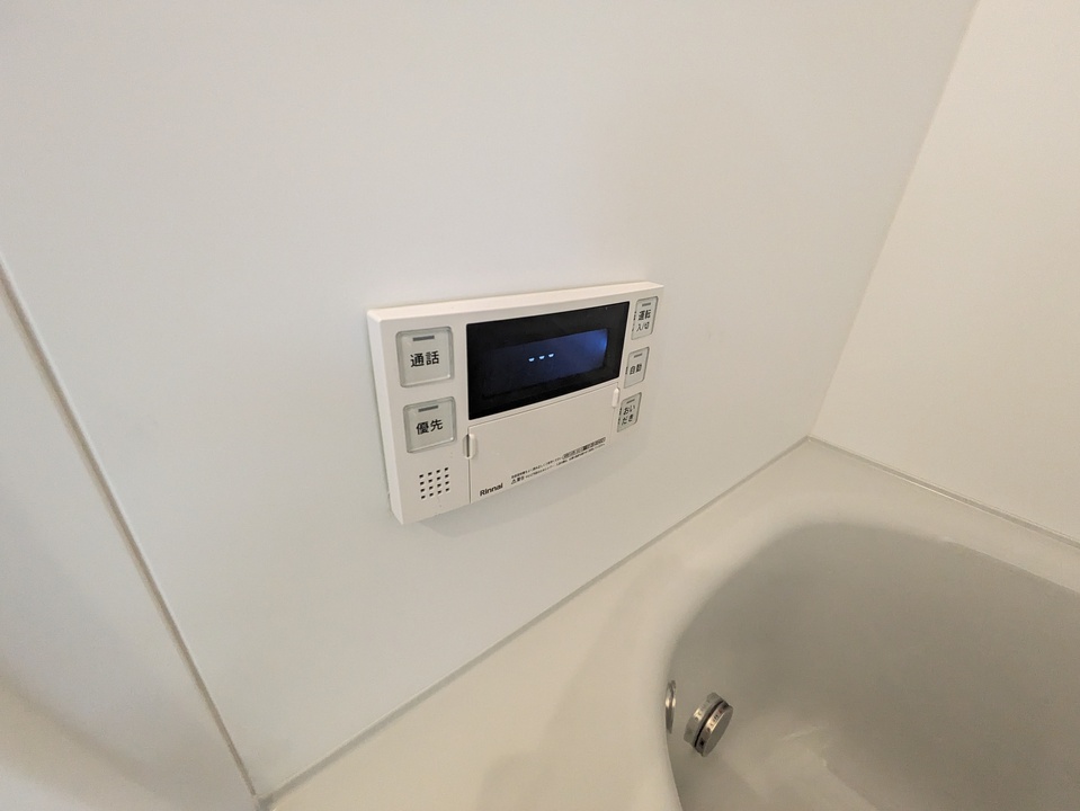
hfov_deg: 102.0
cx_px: 540
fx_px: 437
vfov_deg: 85.7
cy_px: 406
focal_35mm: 14
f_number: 2.2
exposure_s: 1/120
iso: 325
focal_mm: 1.83
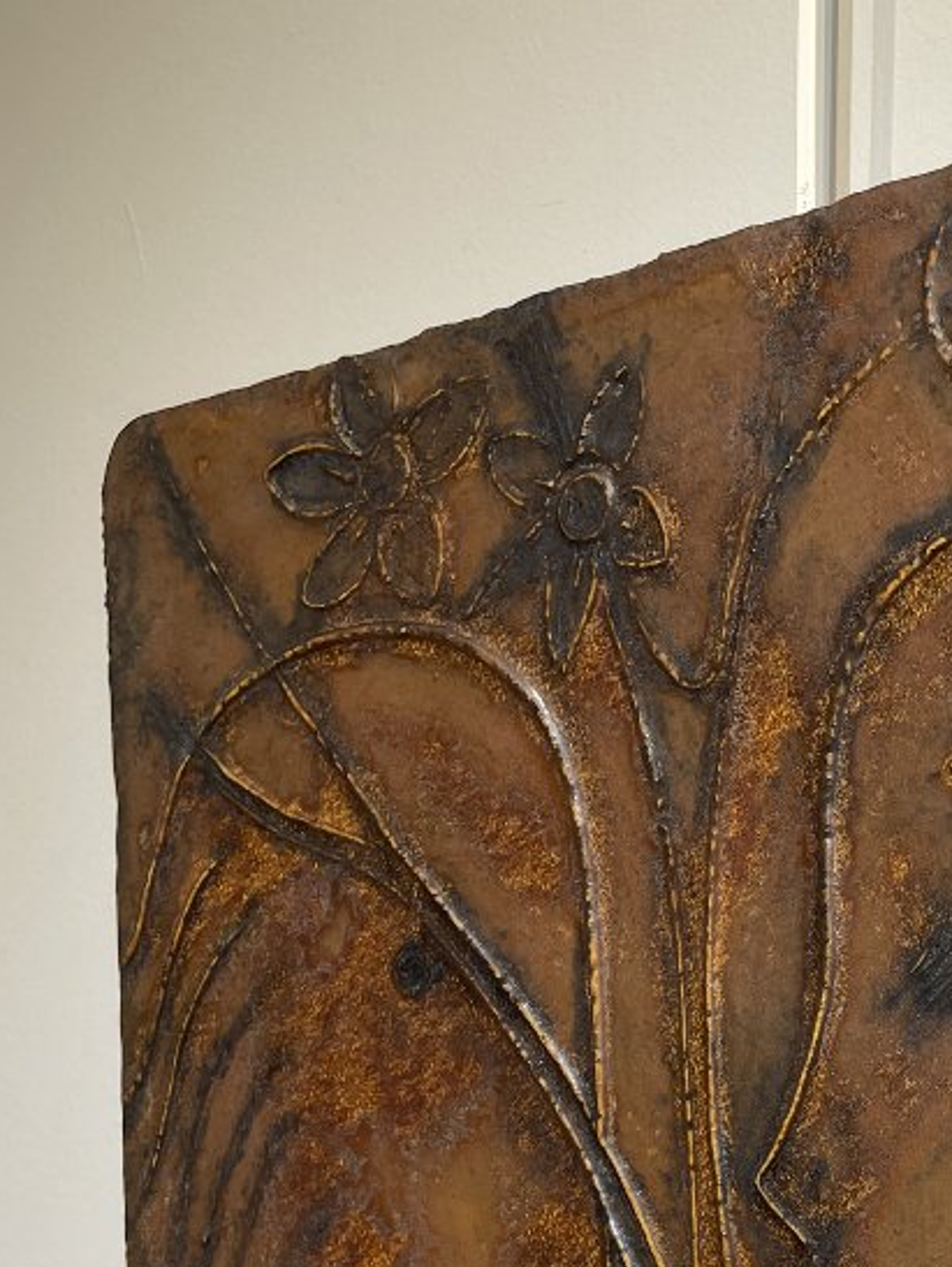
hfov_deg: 24.1
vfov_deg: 31.9
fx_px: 2088
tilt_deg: +5.2
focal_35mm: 57
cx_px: 1031
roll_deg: -0.6
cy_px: 1167
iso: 32
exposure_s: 1/144
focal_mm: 4.2
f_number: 1.6
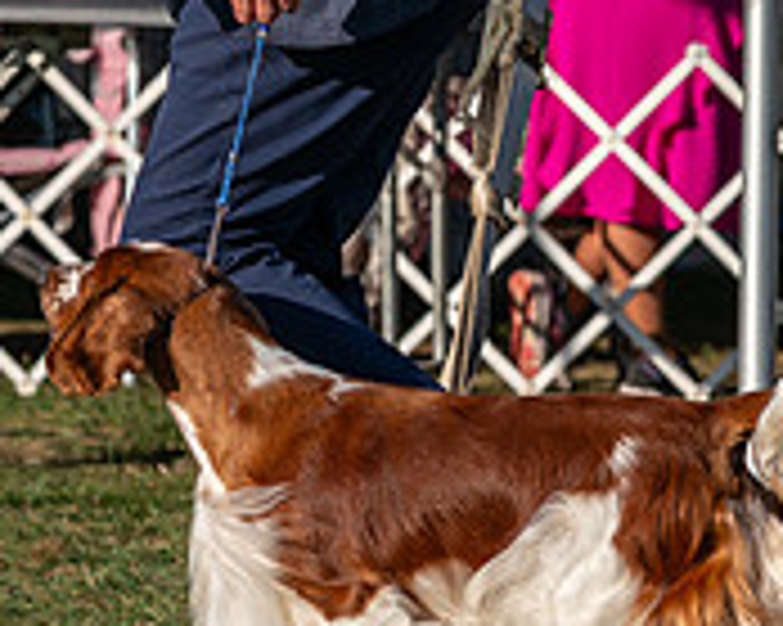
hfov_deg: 4.6
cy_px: 23
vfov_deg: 3.7
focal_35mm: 419
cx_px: 187
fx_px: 9704
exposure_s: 1/1250
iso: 100
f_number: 4.5
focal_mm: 115
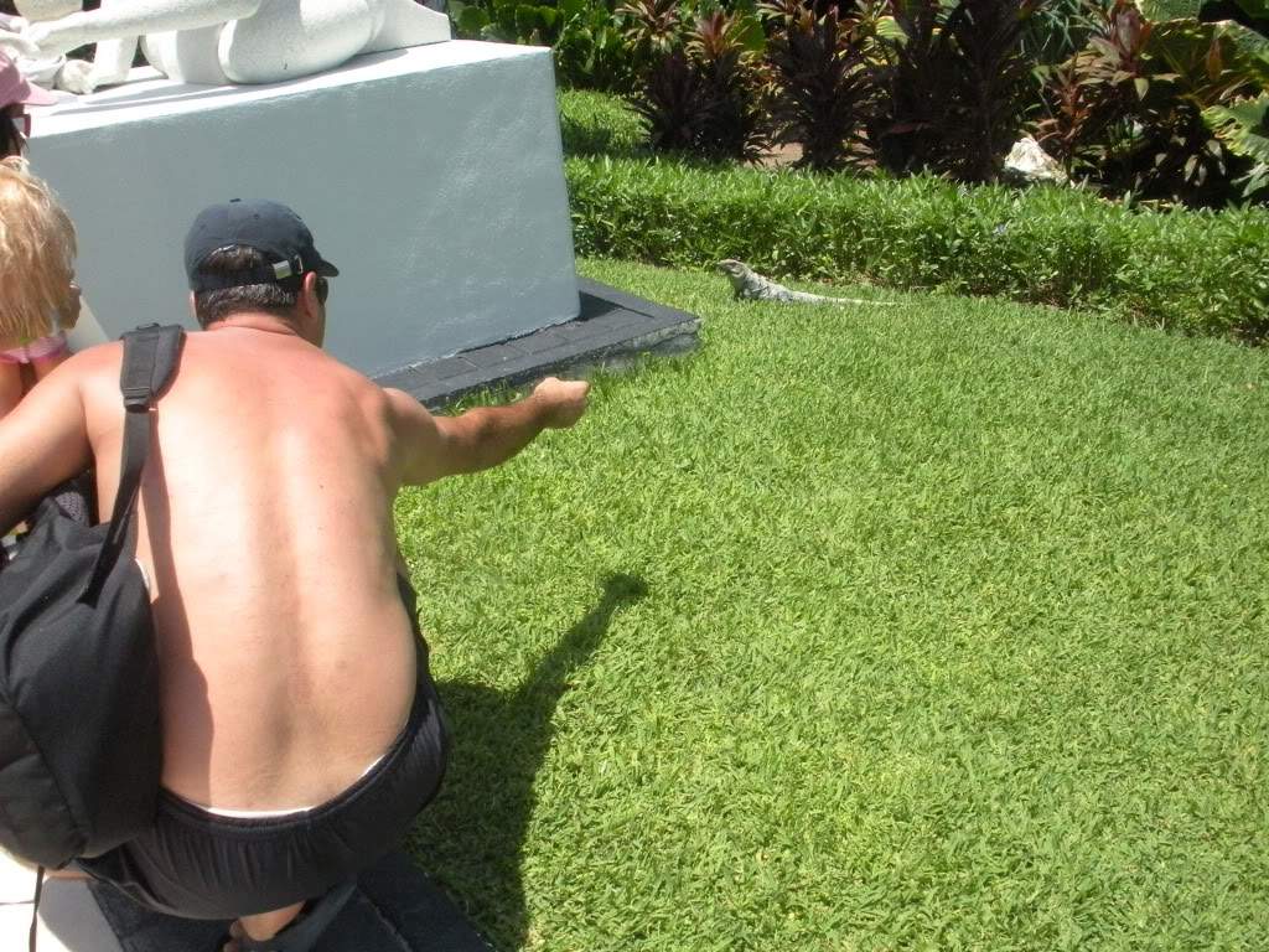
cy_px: 476
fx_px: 1283
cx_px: 634
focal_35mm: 35
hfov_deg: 52.6
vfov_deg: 40.7
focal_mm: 6.3
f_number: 5.6
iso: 400
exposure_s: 1/1330
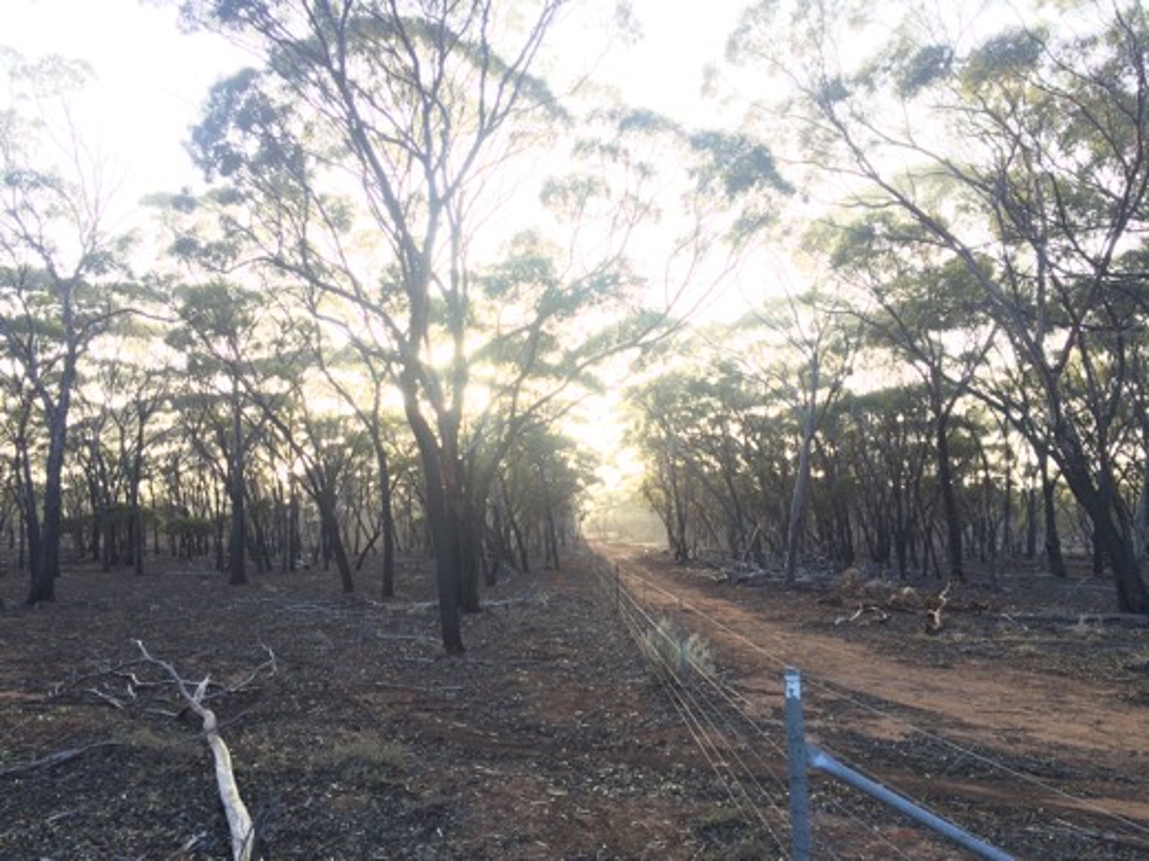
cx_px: 574
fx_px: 963
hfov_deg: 61.7
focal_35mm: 29
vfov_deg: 48.2
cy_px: 430
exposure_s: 1/120
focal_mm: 4.15
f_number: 2.2
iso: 32
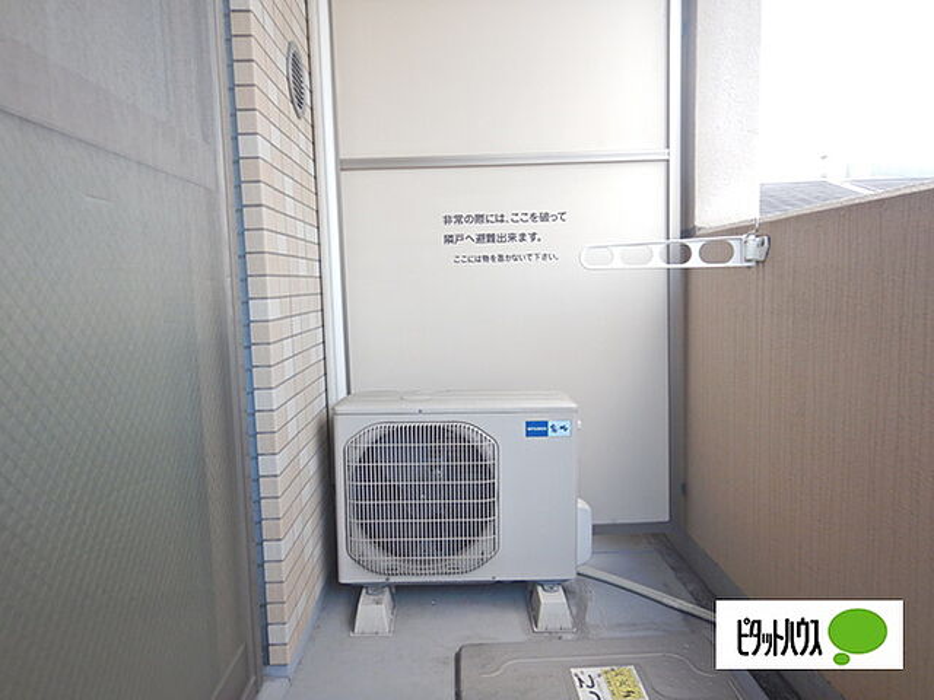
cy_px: 350
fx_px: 648
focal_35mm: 24
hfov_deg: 71.6
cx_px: 467
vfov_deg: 56.8
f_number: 2.8
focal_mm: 4.3
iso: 200
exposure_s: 1/30
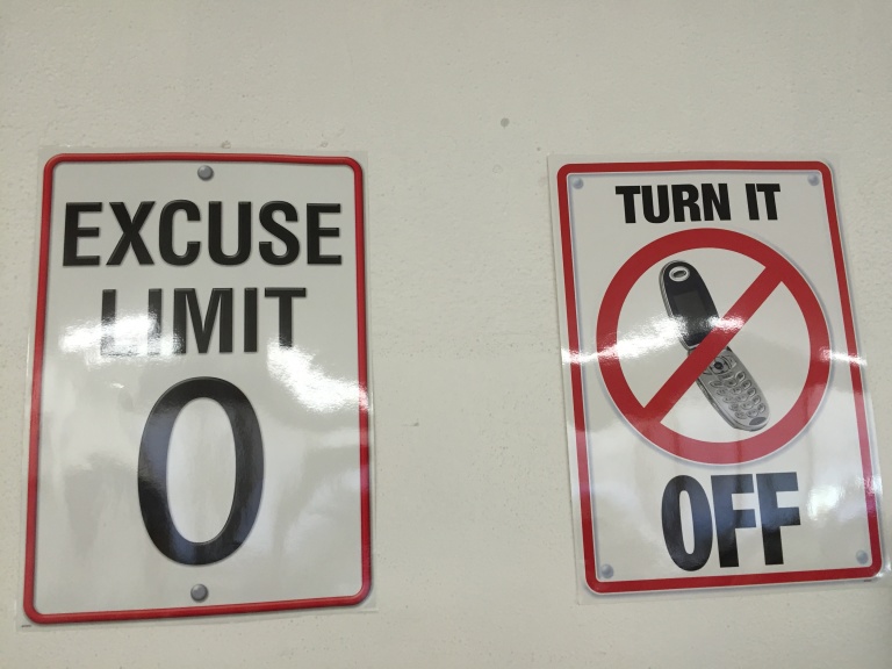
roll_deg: +2.5
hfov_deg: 61.7
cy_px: 334
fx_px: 747
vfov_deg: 48.2
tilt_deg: +9.1
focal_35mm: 29
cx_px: 446
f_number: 2.2
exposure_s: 1/30
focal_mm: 4.15
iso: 100
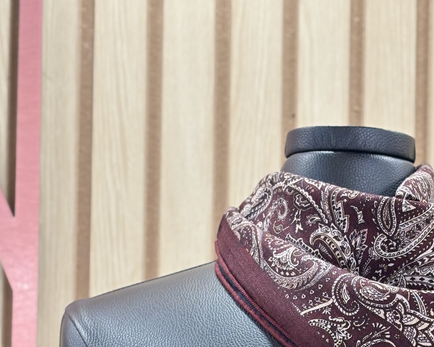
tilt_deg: +2.1
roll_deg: -1.2
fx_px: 1362
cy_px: 347
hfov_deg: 18.0
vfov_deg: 14.3
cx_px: 336
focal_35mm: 106
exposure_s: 1/60
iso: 80
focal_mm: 5.96
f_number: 1.6
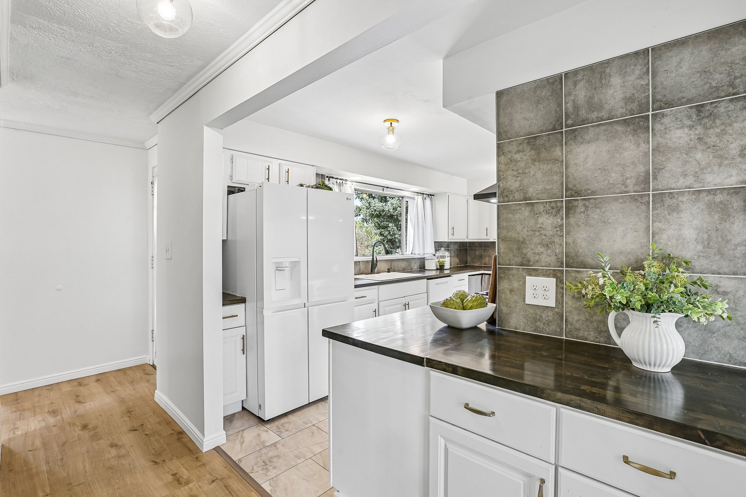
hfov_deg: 96.7
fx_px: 332
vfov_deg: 73.7
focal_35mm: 16
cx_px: 373
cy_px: 248
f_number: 8
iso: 400
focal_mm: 16
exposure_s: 1/20
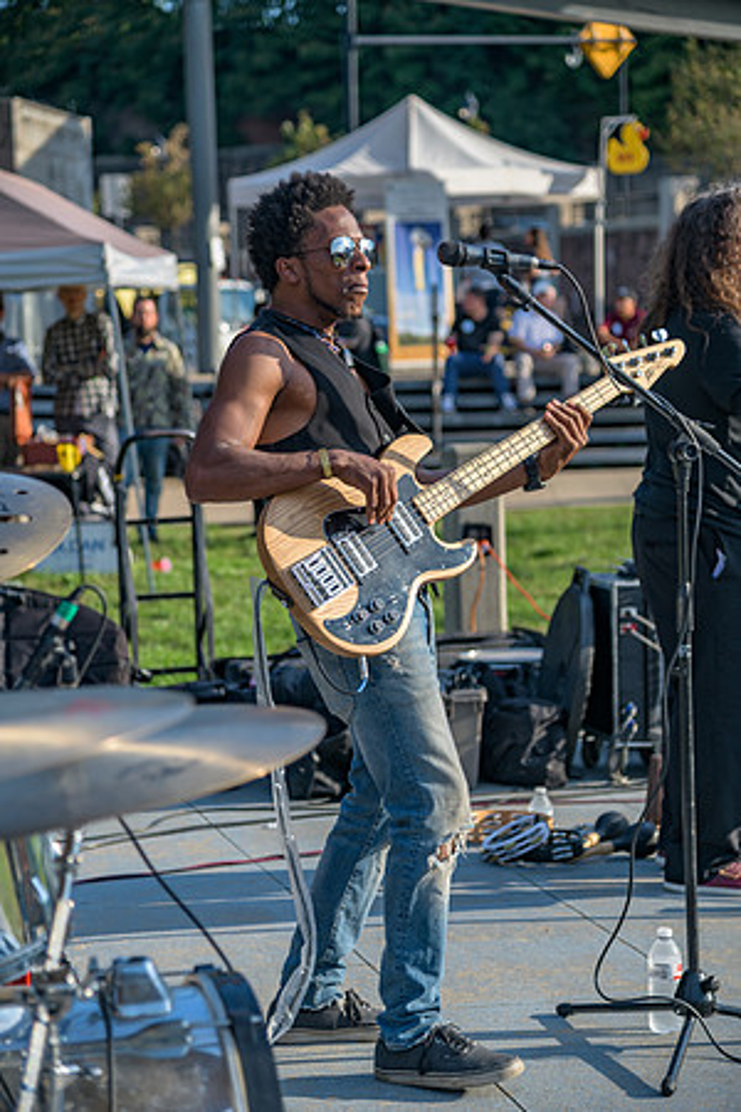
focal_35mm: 85
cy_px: 556
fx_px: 2624
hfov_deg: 16.1
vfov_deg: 23.9
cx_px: 370
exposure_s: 1/200
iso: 72
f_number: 4
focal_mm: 85
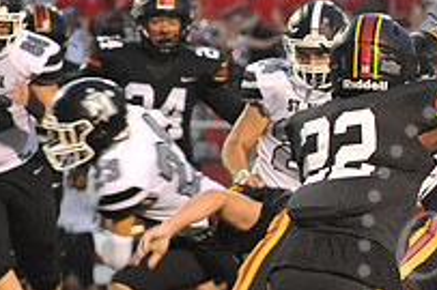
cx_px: 564
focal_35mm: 572
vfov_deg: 2.4
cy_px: 258
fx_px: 6938
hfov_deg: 3.6
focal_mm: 200
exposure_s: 1/200
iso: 6400
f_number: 5.6
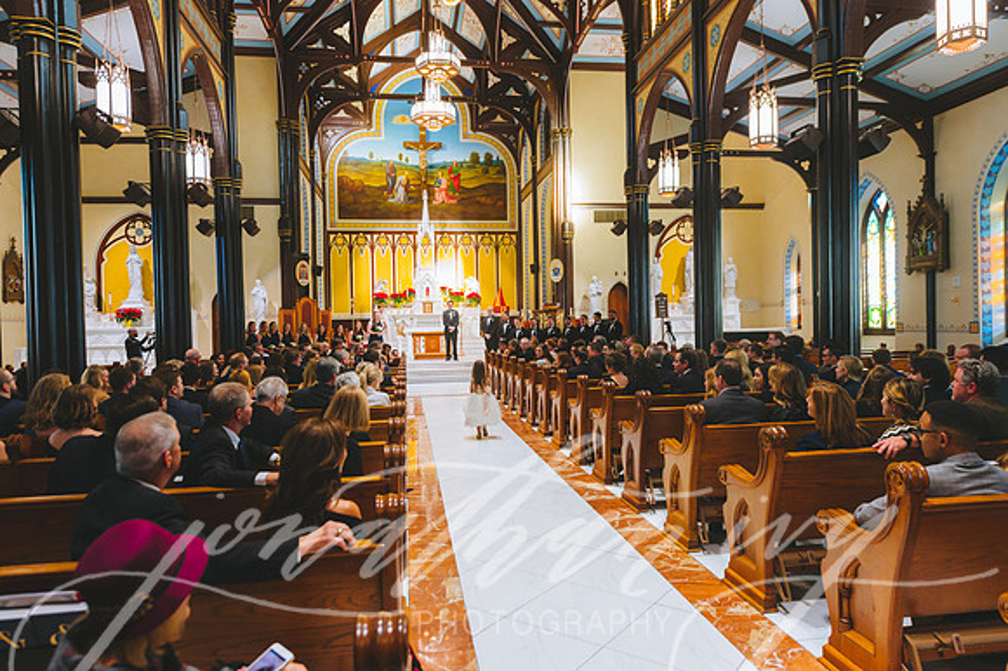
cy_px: 336
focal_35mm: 24
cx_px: 504
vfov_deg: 53.1
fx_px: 672
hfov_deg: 73.8
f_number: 3.5
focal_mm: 24
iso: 2000
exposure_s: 1/125
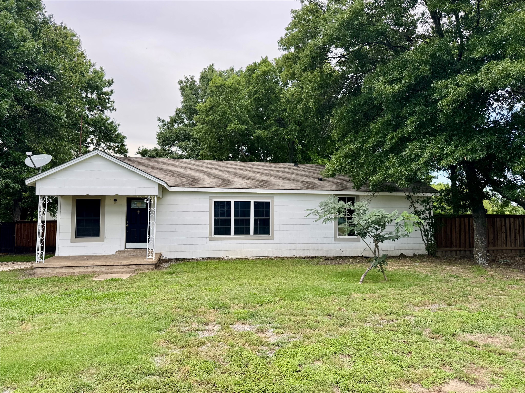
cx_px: 262
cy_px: 196
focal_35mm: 24
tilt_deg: +4.2
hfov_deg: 71.6
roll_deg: +0.0
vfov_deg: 56.8
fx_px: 364
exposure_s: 1/553
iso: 80
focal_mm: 6.76
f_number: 1.78
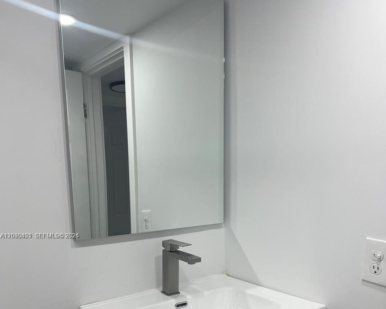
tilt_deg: -10.1
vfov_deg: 41.9
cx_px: 193
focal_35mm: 34
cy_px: 236
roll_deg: +0.0
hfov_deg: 52.8
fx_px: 388
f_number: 1.5
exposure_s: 1/136
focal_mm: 5.7
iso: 32
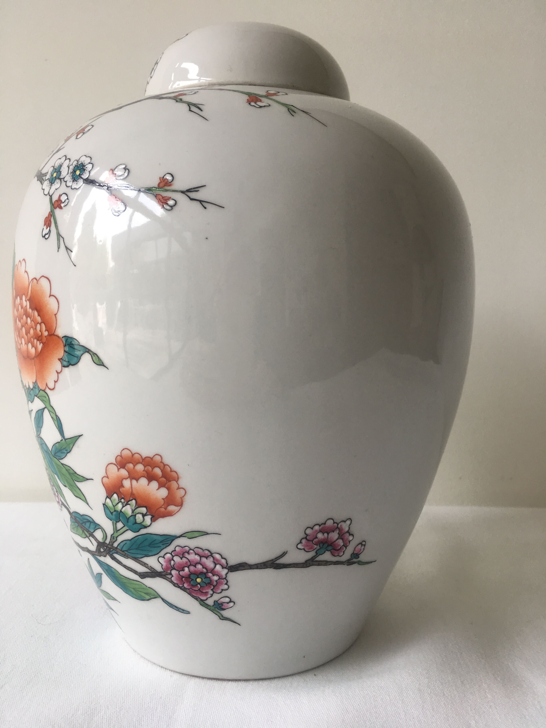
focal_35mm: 29
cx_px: 273
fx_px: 610
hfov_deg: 48.2
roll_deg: -0.6
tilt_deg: -4.3
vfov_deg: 61.7
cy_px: 364
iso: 40
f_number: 2.2
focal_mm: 4.15
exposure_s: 1/100
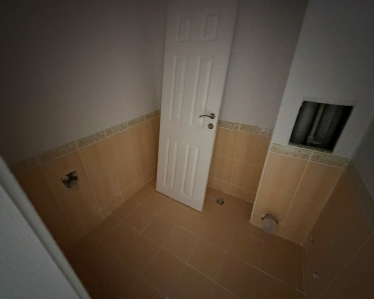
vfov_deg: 84.0
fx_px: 166
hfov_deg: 96.8
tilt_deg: -27.1
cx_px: 188
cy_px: 146
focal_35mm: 15
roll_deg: +2.7
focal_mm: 2.22
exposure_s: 1/33
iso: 1600
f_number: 2.2
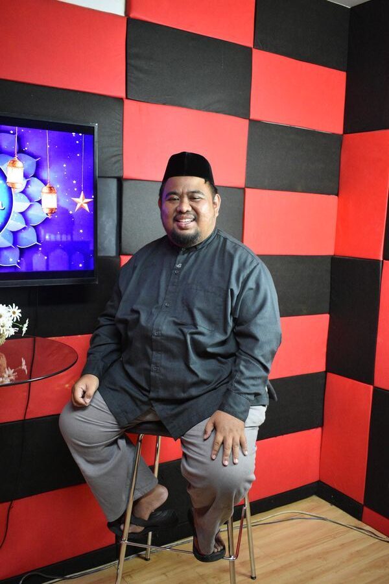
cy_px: 292
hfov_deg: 40.0
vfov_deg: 57.2
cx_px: 194
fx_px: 535
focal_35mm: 33
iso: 3200
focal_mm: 22
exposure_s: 1/80
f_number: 3.8
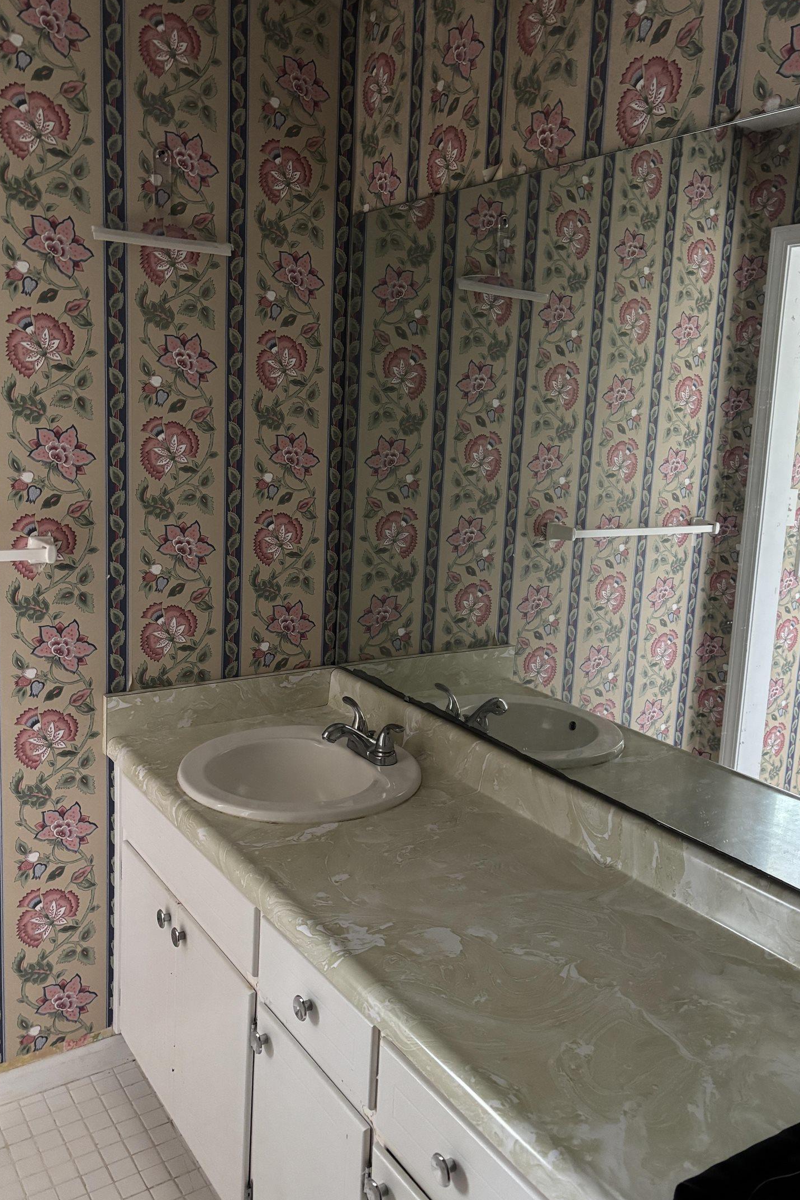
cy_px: 568
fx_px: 967
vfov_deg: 63.6
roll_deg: -3.1
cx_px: 412
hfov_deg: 45.0
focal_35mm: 29
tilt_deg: -7.5
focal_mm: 5.96
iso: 640
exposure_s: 1/34
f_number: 1.6
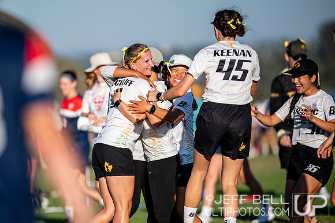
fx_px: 3543
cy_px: 119
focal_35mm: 381
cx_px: 123
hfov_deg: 5.4
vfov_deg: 3.6
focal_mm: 300
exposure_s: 1/1250
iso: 100
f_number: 3.2
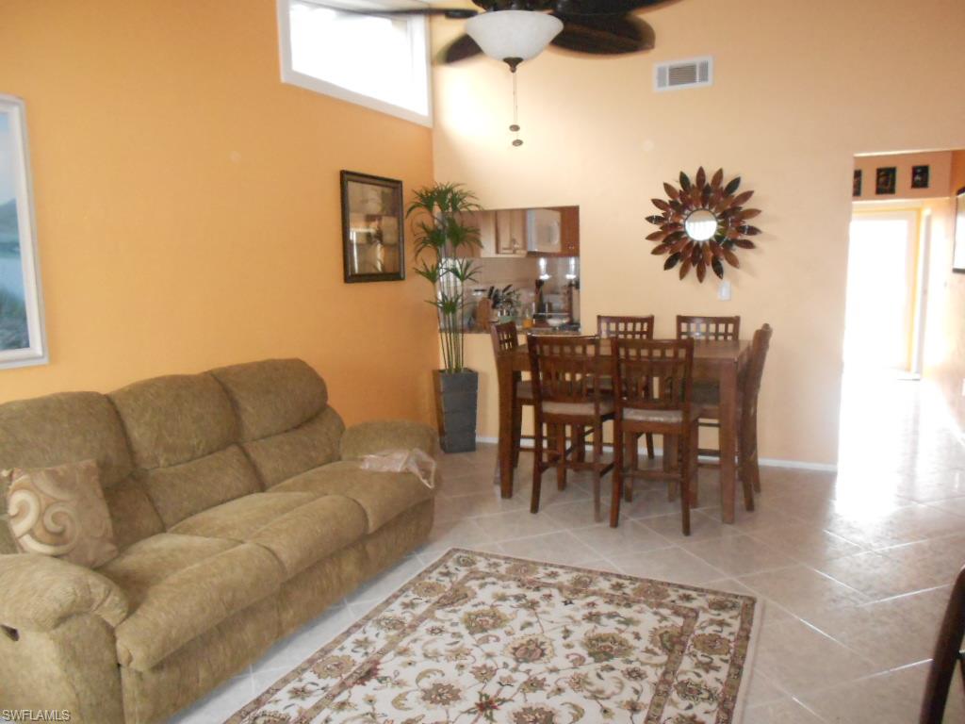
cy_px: 362
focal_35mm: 26
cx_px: 482
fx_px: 725
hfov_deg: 67.3
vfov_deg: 53.1
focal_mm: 4.6
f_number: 3.2
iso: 800
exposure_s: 1/25
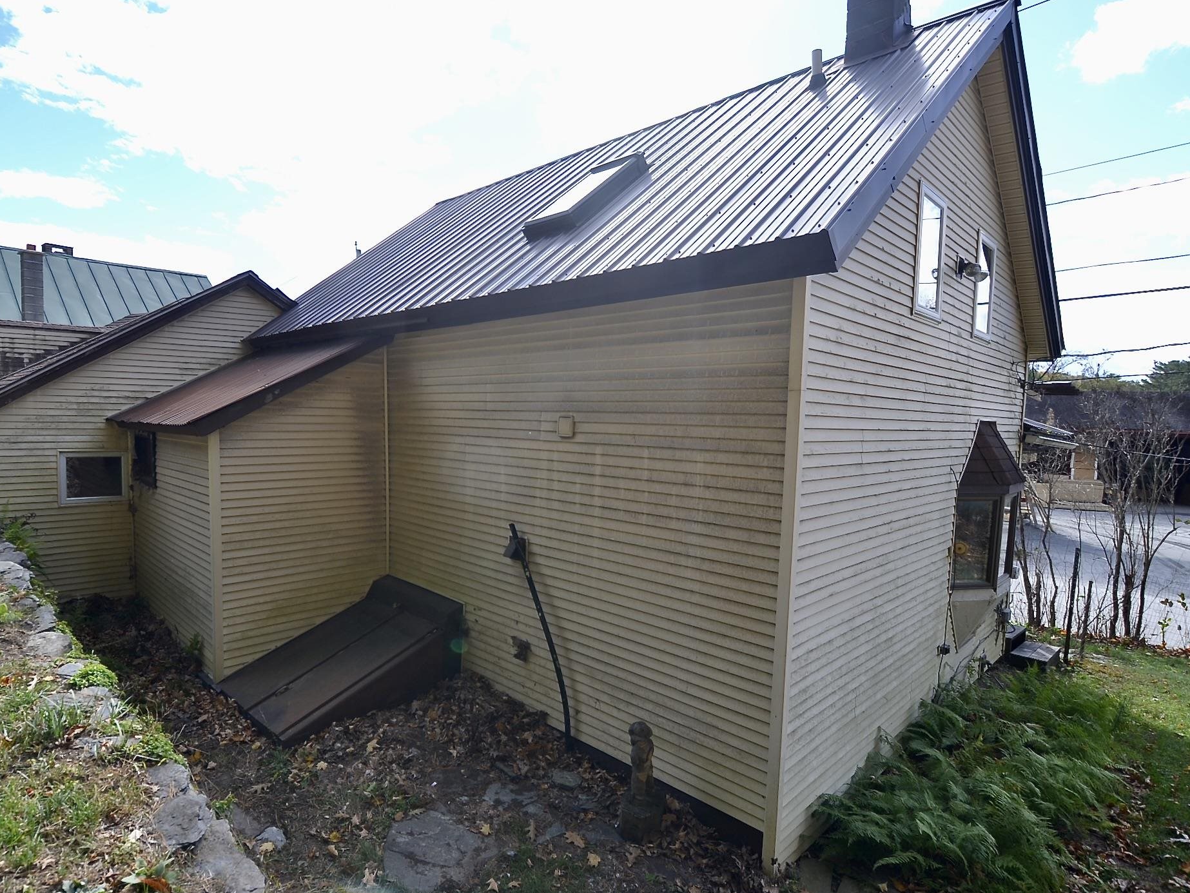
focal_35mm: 18
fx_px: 619
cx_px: 521
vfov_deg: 71.6
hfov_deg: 87.3
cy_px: 463
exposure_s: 1/160
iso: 100
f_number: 6.3
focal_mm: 10
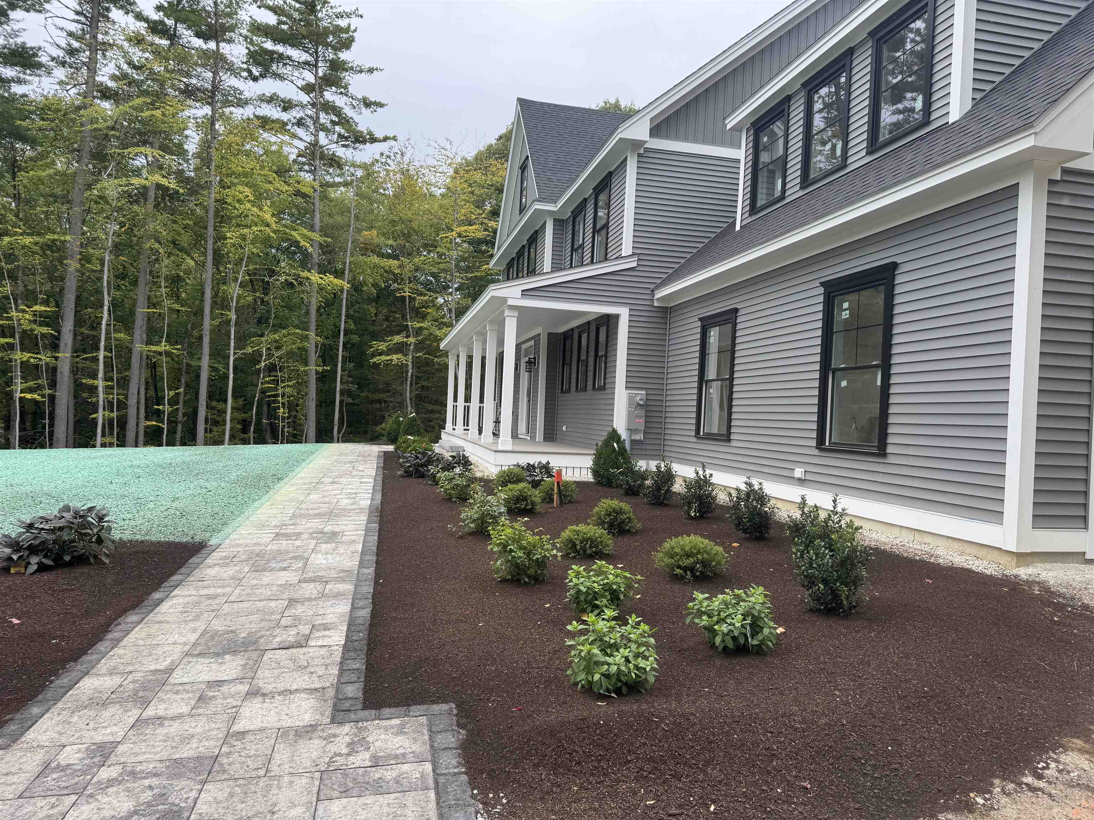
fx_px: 758
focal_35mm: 24
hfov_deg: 71.6
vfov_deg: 56.8
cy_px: 410
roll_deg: -2.9
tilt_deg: +0.0
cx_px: 547
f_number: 1.78
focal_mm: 6.76
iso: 80
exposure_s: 1/853
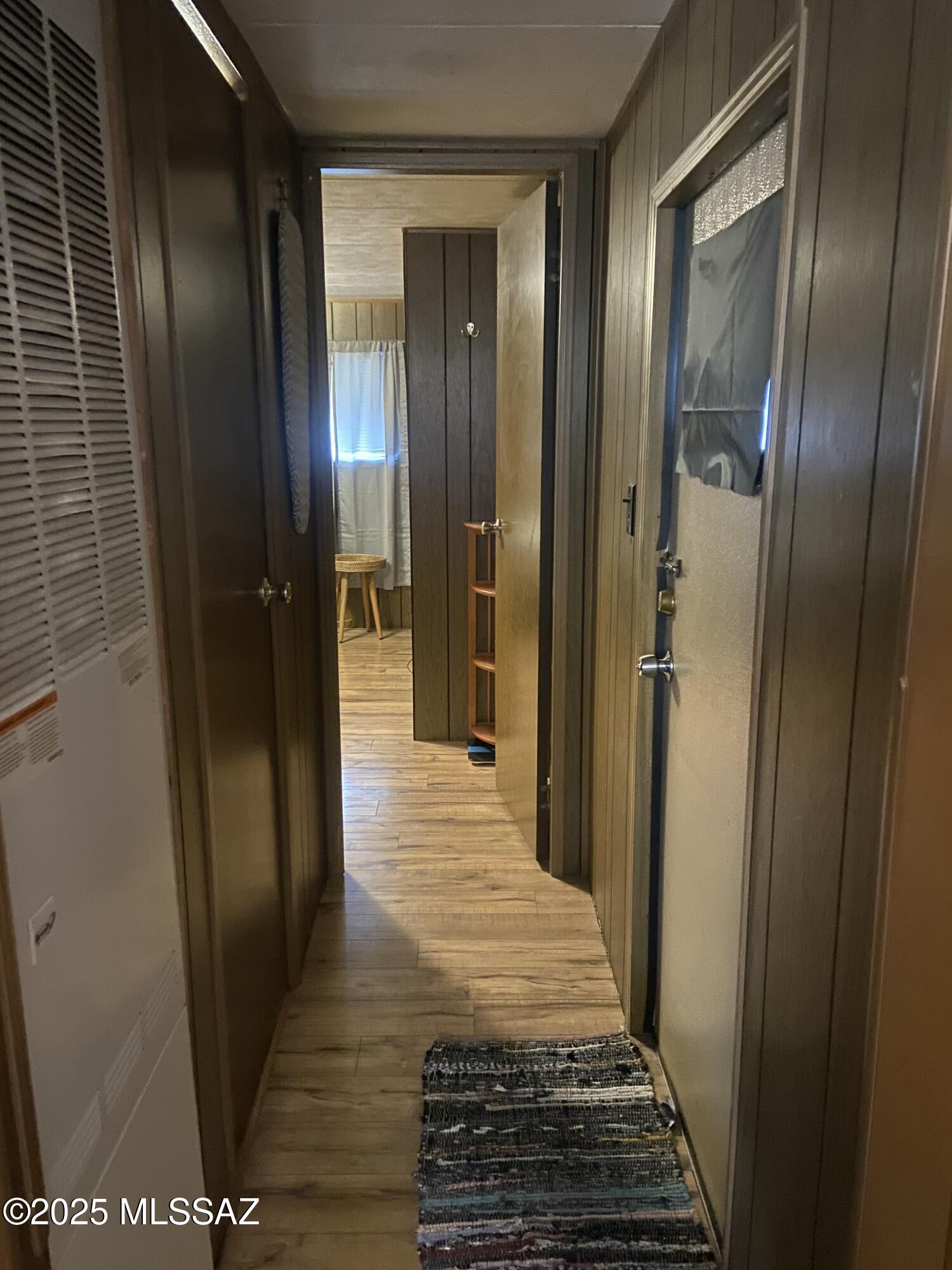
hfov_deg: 53.1
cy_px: 635
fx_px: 953
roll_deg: -0.3
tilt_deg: -12.4
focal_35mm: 26
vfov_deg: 67.3
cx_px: 476
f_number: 1.8
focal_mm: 4.25
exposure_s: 1/15
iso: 800
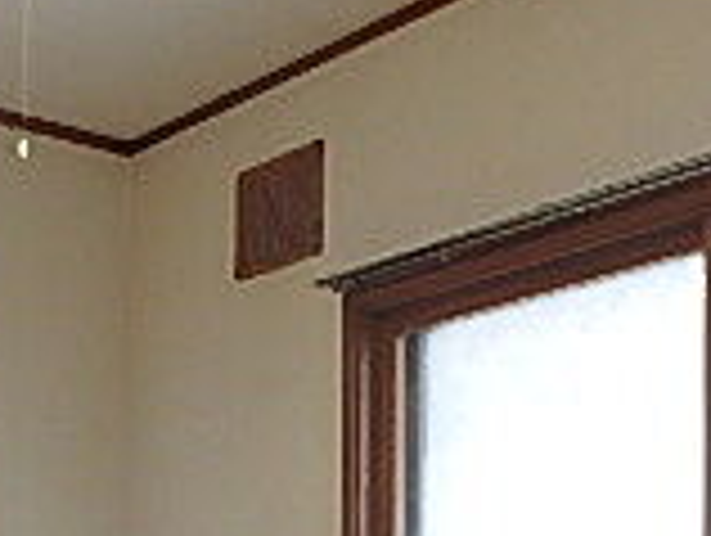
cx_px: 148
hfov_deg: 22.7
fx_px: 1749
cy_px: 766
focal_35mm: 85
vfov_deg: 16.2
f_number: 3.5
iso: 200
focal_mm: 3.7
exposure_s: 1/50
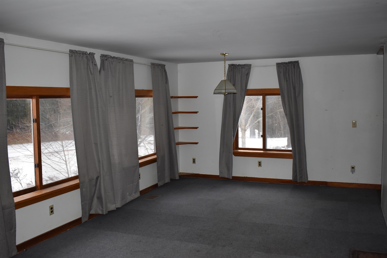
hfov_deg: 53.1
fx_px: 387
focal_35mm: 36
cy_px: 129
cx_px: 194
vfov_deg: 36.9
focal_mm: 24
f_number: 4.5
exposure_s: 1/200
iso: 800
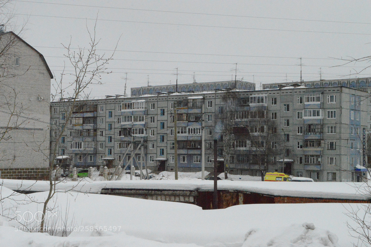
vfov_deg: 20.6
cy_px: 124
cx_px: 186
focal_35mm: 66
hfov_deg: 30.5
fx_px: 680
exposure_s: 1/4000
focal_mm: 44
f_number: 22
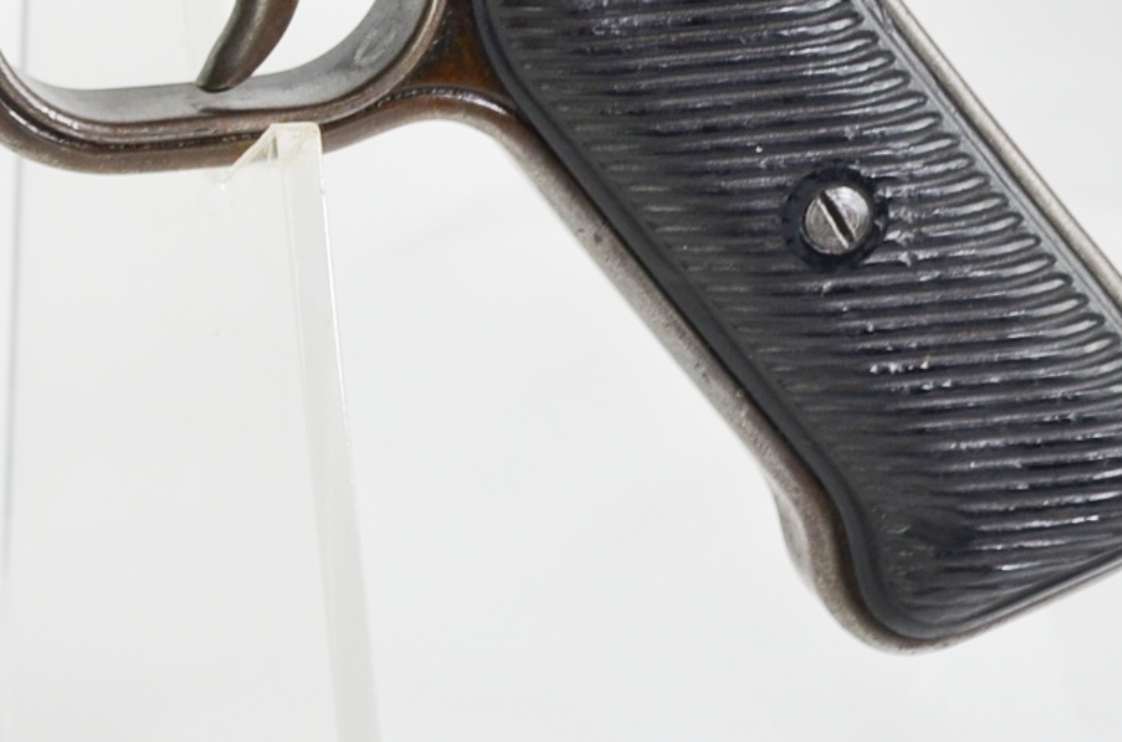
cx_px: -566
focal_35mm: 170
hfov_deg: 11.6
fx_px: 5274
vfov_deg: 7.9
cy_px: -320
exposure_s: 1/125
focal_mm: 35
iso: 320
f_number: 5.6
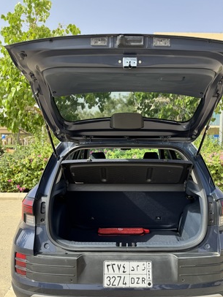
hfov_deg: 51.3
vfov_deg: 65.2
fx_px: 232
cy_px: 161
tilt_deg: -4.5
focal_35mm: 27
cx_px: 124
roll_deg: -0.6
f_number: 1.78
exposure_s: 1/1042
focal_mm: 6.76
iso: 80
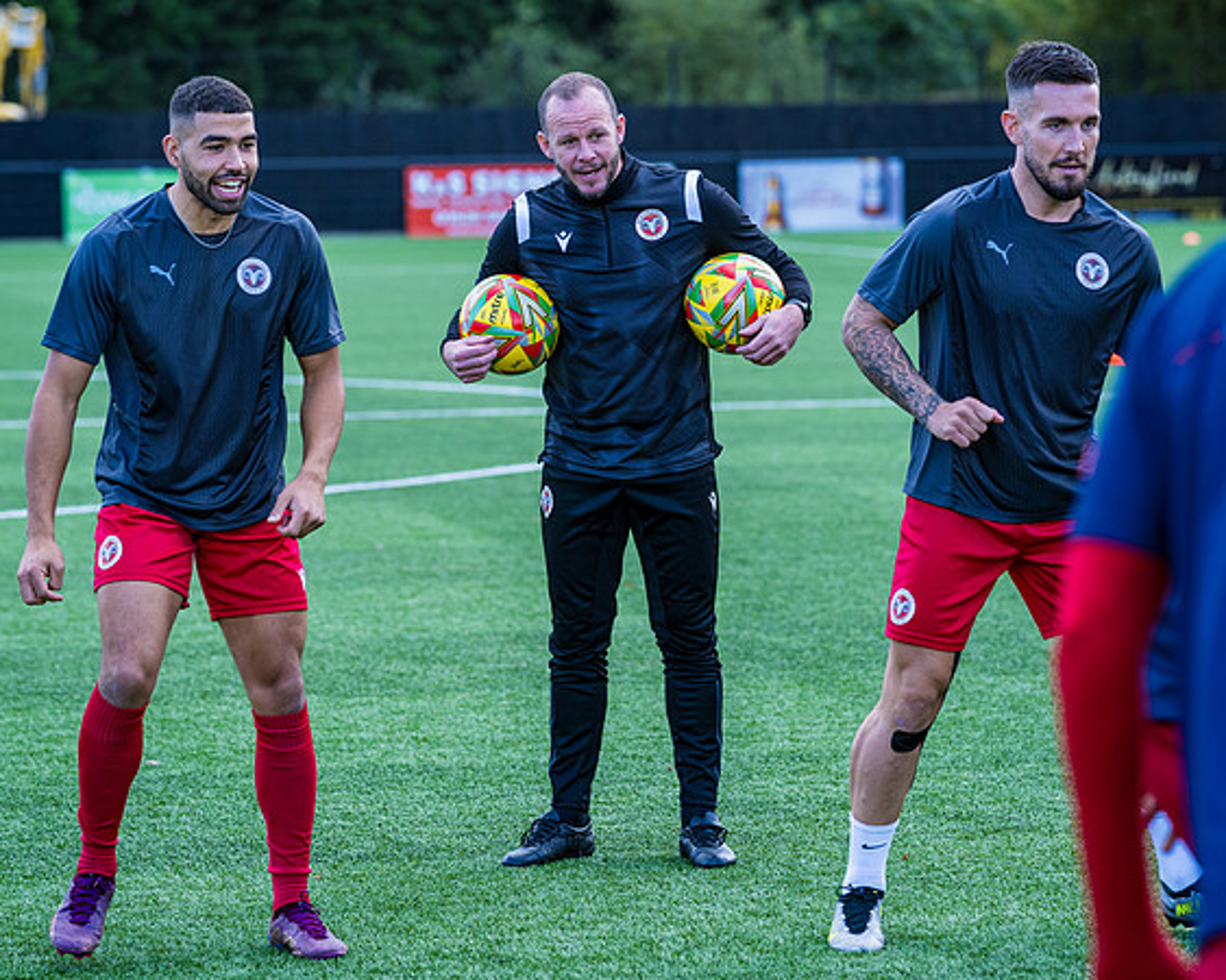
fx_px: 6035
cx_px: 671
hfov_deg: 11.6
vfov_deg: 9.3
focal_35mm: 166
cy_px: 469
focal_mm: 135
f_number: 4
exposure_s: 1/640
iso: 400
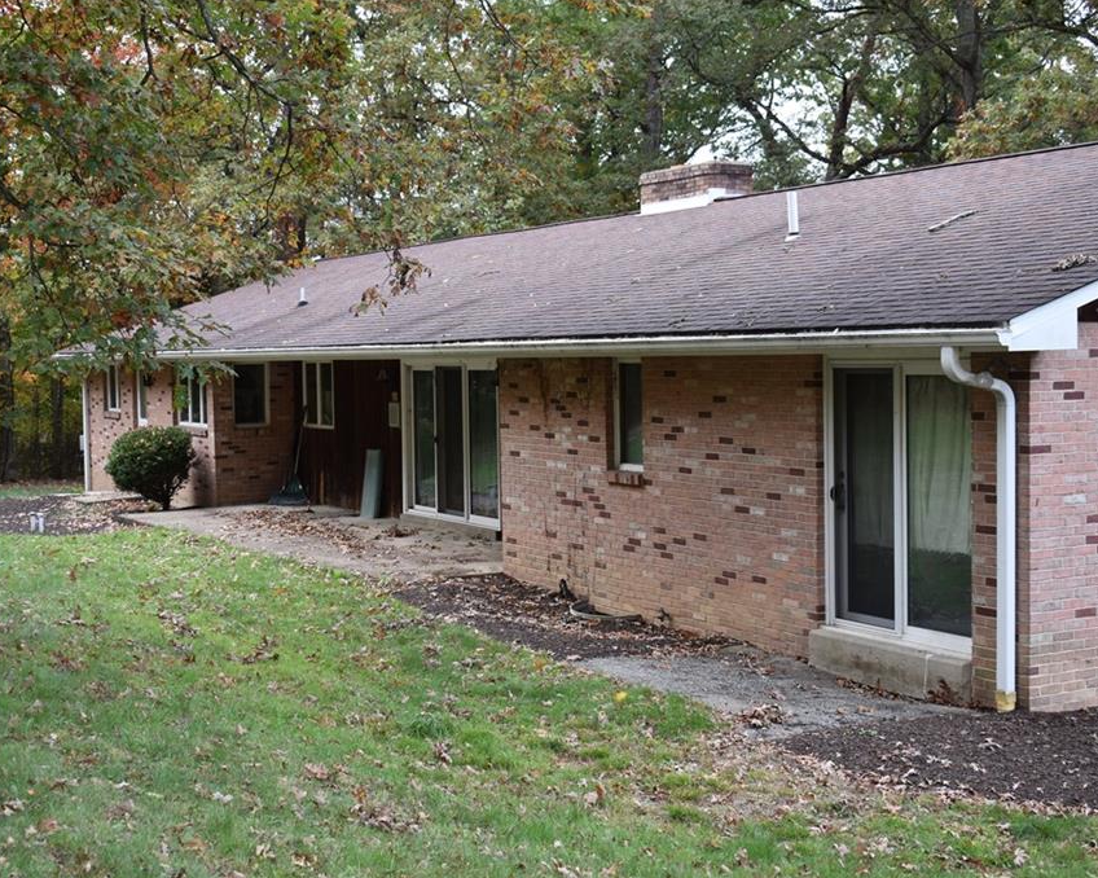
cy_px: 439
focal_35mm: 51
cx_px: 484
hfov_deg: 36.6
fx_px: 1657
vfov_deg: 29.7
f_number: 5.6
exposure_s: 1/125
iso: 400
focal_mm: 30
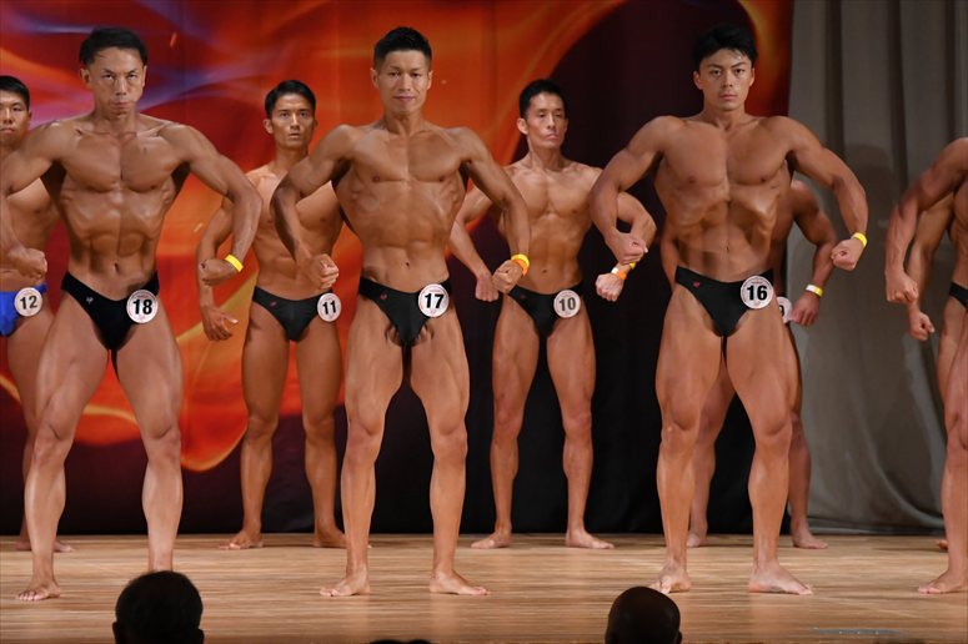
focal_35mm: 255
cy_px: 322
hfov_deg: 8.1
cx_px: 484
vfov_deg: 5.4
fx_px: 6853
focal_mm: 170
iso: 3200
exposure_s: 1/400
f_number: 5.6
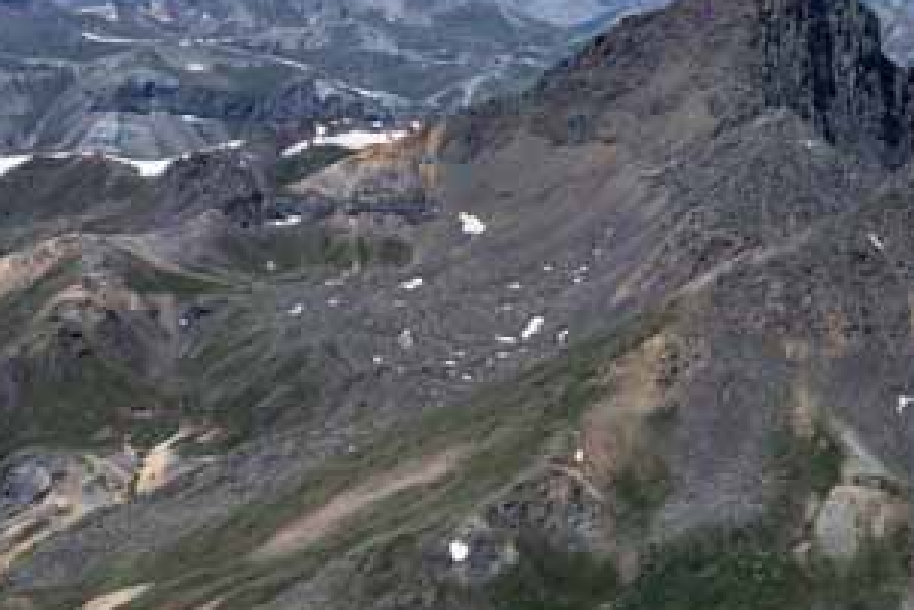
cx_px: 714
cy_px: 196
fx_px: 3708
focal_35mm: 146
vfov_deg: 9.4
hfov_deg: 14.0
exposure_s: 1/500
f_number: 7.1
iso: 64
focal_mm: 55
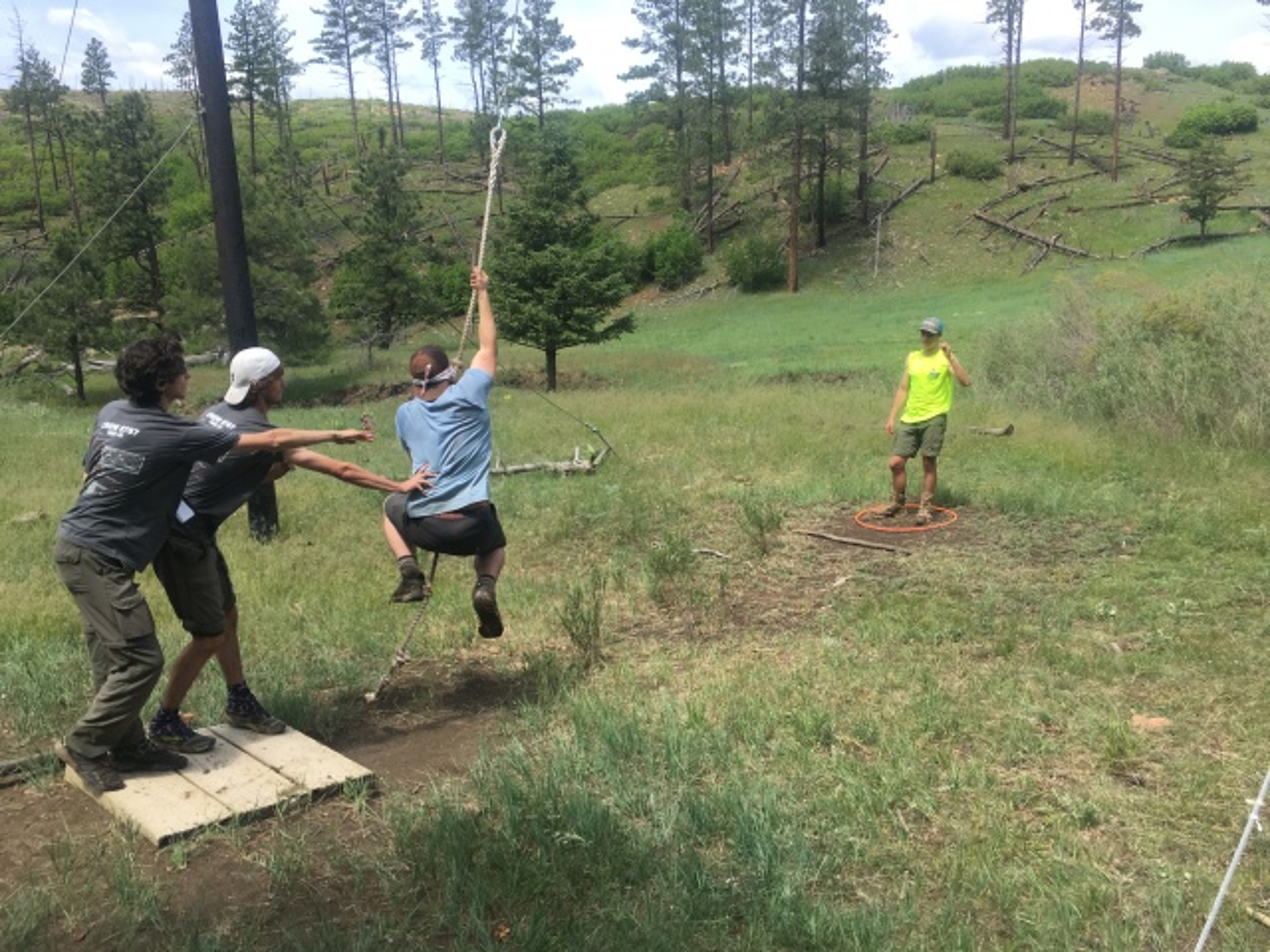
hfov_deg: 61.7
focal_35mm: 29
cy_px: 476
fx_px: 1064
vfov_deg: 48.2
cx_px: 635
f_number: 2.2
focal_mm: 4.15
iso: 25
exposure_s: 1/651
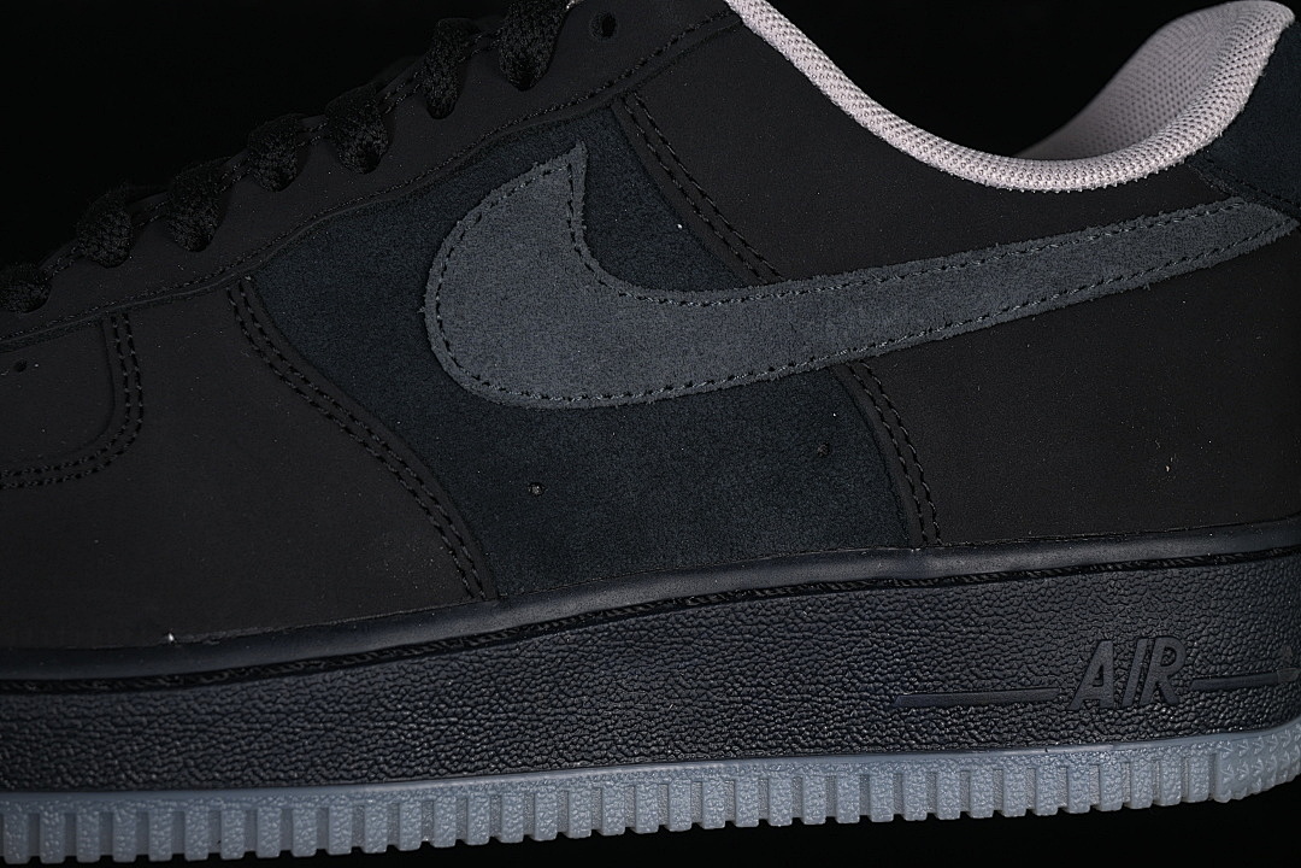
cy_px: 434
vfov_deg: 18.2
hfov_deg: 27.0
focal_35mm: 75
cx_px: 650
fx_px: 2710
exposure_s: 1/60
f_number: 6.3
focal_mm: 50
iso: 160
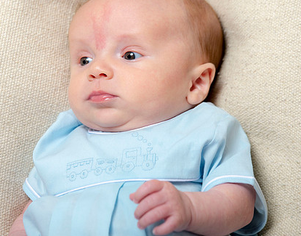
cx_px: 91
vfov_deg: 5.7
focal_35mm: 270
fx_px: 2388
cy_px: 133
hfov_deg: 7.2
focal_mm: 170
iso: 250
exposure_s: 1/200
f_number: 5.6
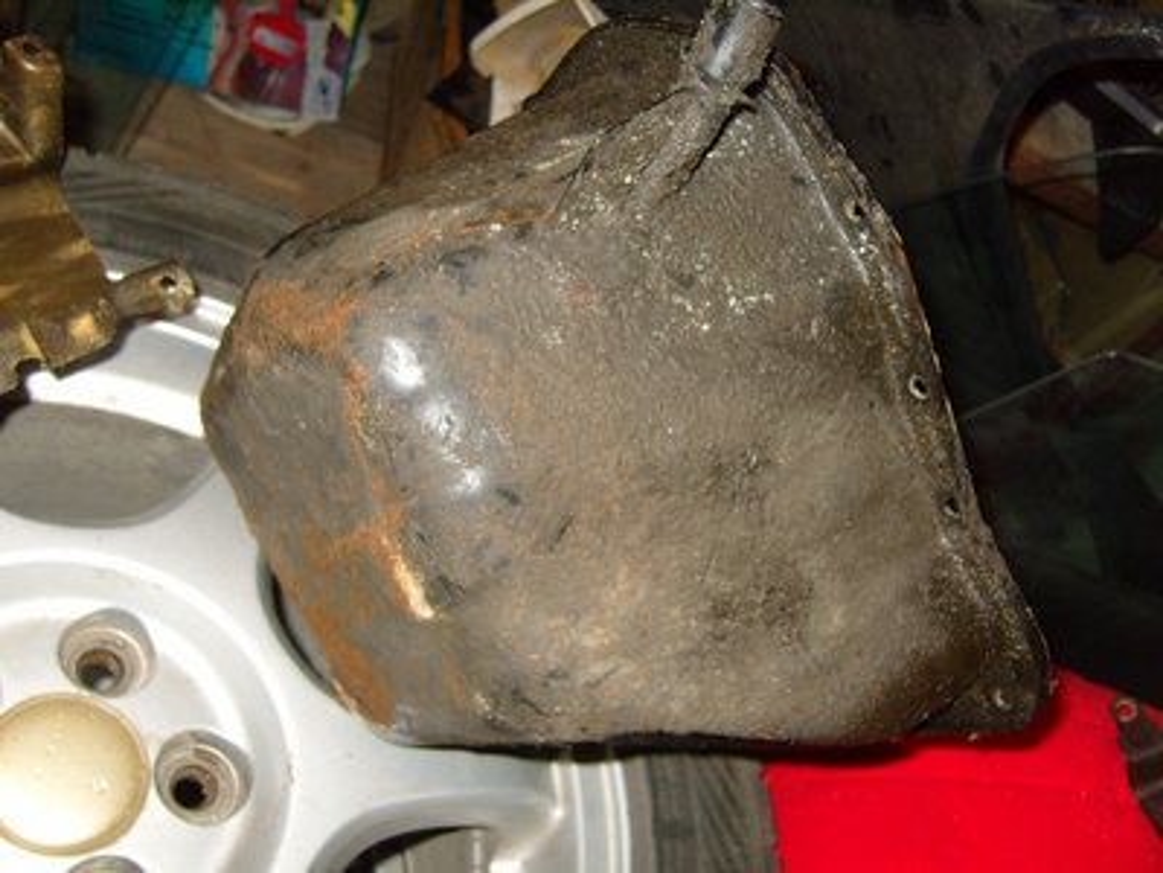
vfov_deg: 40.7
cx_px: 582
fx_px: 1176
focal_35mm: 35
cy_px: 436
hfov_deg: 52.6
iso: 100
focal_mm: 7.4
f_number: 2.8
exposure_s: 1/30
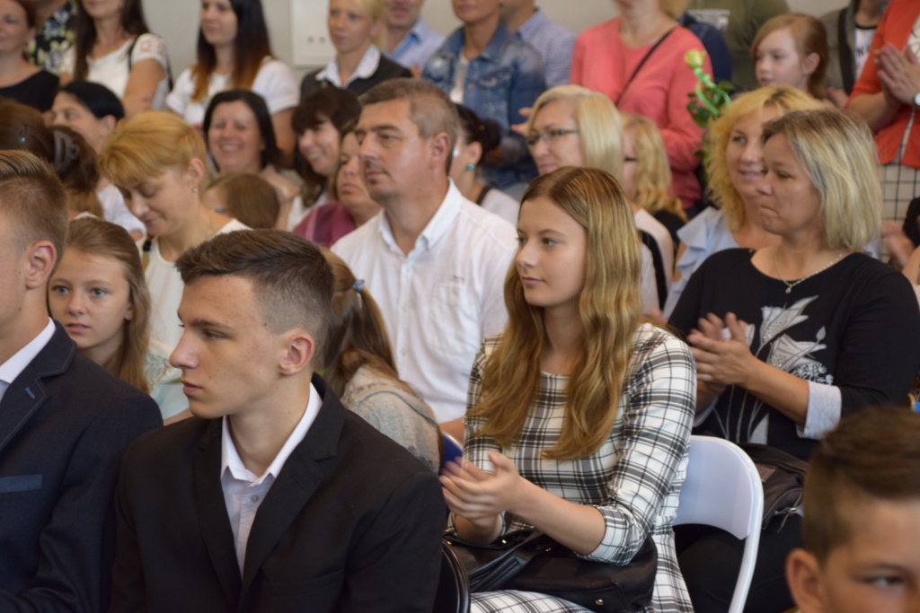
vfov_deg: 13.0
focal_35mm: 105
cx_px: 460
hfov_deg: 19.5
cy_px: 306
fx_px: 2684
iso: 900
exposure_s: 1/60
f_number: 5.3
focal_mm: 70
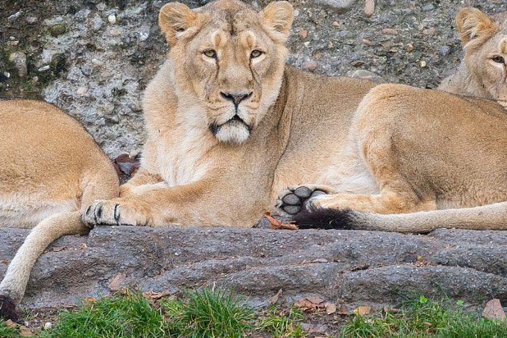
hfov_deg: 3.5
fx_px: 8379
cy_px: 98
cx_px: 167
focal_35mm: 595
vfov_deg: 2.3
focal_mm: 230
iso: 400
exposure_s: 1/125
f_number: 5.6
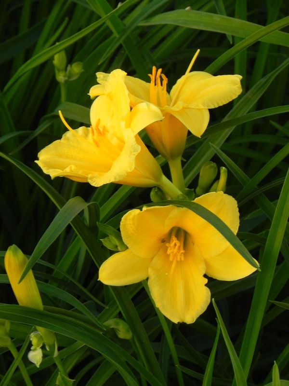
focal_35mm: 337
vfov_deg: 5.9
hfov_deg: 4.4
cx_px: 144
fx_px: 3751
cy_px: 193
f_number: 5.6
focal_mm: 59.9
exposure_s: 1/40
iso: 160
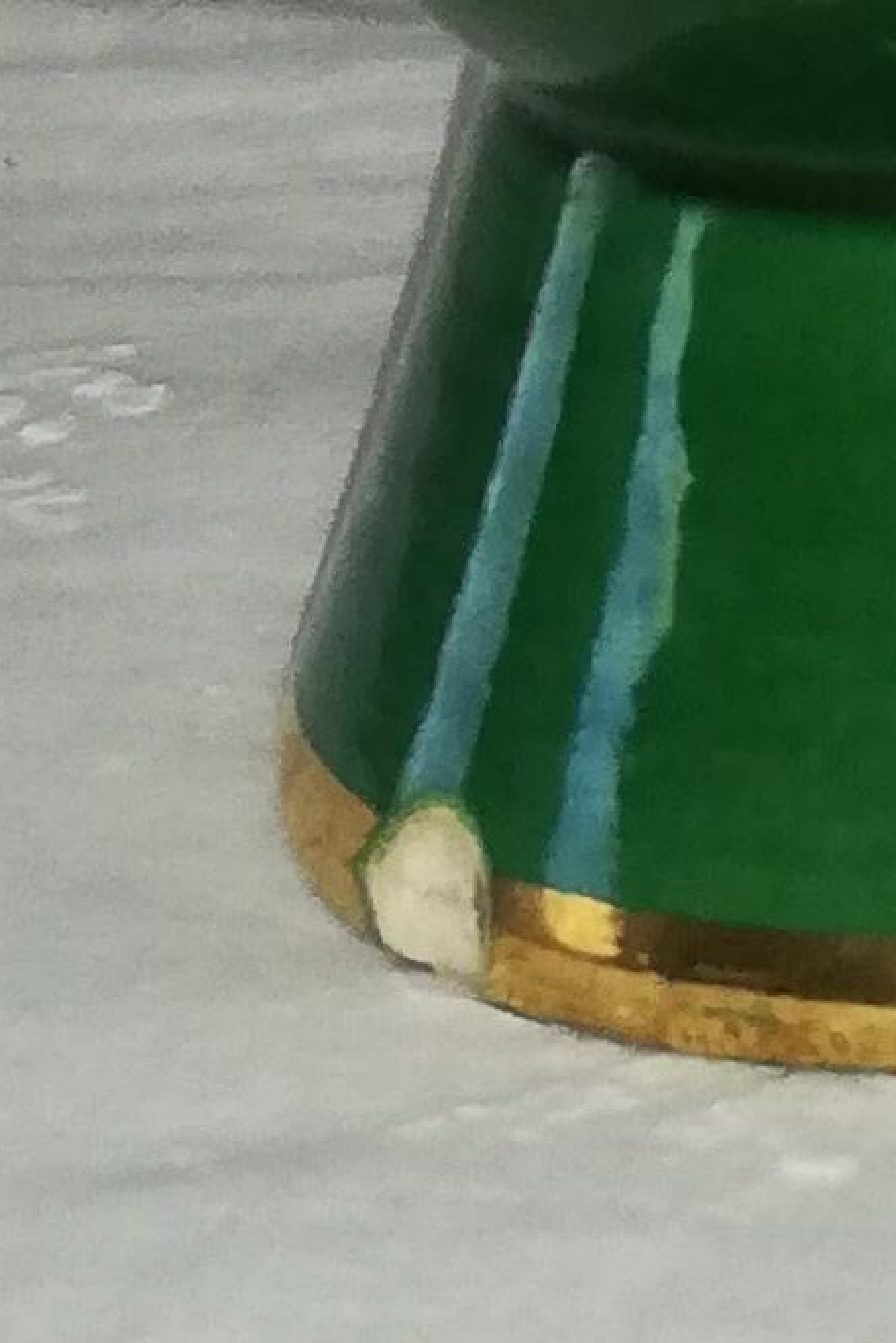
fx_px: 7048
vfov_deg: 10.3
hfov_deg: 6.5
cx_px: 2904
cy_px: -946
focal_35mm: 189
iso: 100
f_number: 2.2
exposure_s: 1/50
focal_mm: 3.81
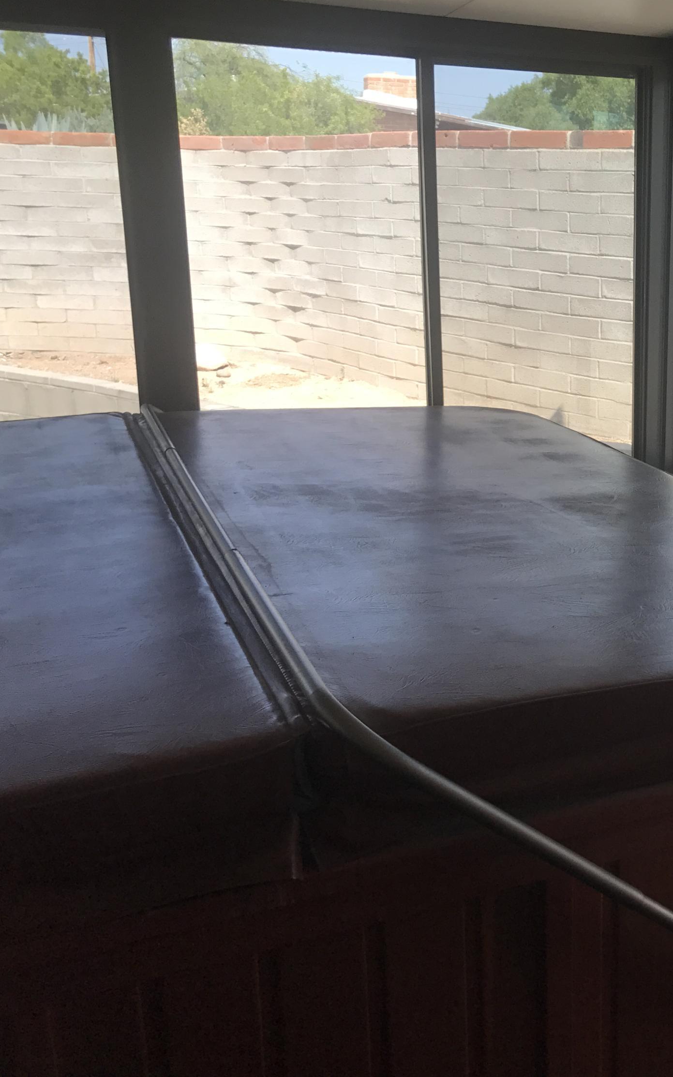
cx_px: 679
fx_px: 1174
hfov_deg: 29.7
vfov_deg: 49.3
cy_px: 534
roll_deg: -1.1
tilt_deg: -14.1
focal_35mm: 40
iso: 20
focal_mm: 3.99
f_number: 1.8
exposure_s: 1/501
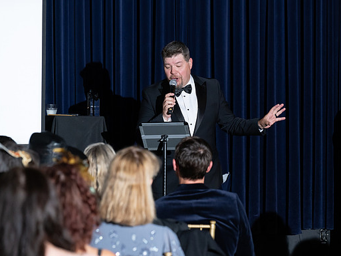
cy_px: 128
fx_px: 1606
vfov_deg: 9.1
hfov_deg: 12.1
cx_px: 185
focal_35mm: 163
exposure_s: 1/200
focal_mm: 150
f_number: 5
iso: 2500
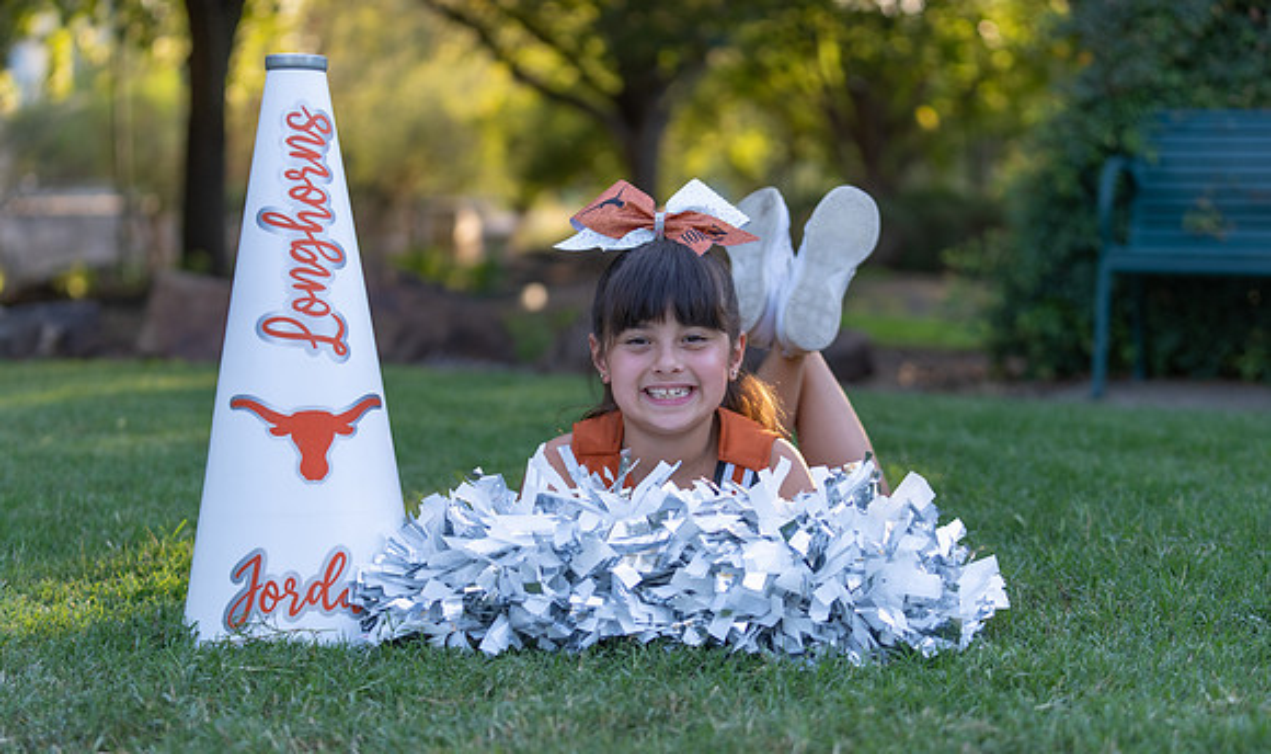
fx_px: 2885
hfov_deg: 24.8
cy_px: 472
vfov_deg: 14.9
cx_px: 632
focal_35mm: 84
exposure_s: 1/320
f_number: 2.8
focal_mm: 70
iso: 200
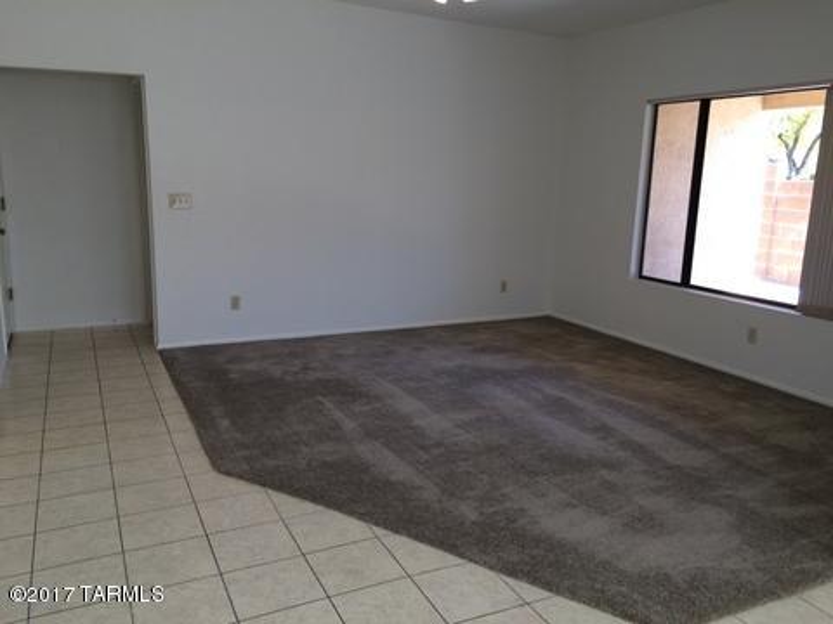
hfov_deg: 61.7
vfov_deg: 48.2
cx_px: 416
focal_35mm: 29
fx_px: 698
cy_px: 312
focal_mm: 4.15
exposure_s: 1/120
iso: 64
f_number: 2.2
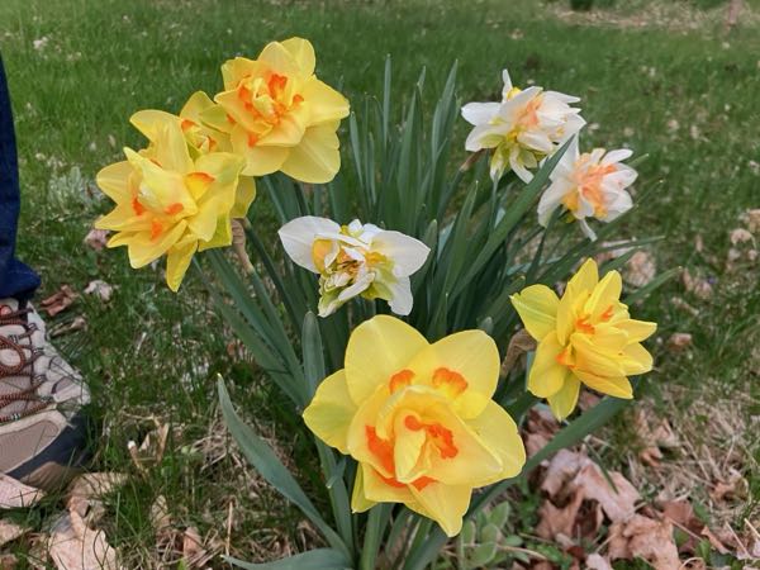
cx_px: 380
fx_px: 615
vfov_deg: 49.7
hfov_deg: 63.4
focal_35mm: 28
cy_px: 285
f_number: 1.8
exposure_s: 1/75
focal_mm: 3.99
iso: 80
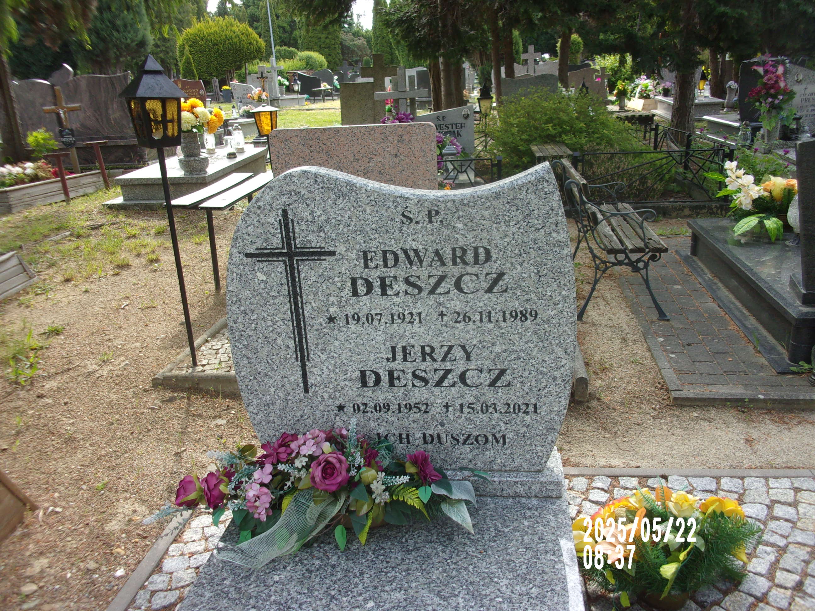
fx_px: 659
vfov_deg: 49.7
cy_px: 306
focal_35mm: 28
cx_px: 408
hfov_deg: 63.4
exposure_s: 1/120
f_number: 3.9
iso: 80
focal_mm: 5.1
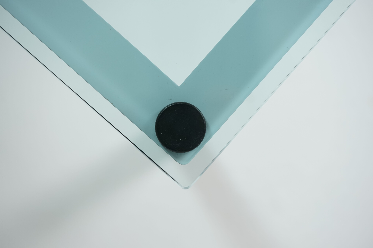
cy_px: 124
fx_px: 932
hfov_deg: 22.6
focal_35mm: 90
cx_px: 186
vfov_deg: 15.2
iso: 1000
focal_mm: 90
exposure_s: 1/100
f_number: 3.5
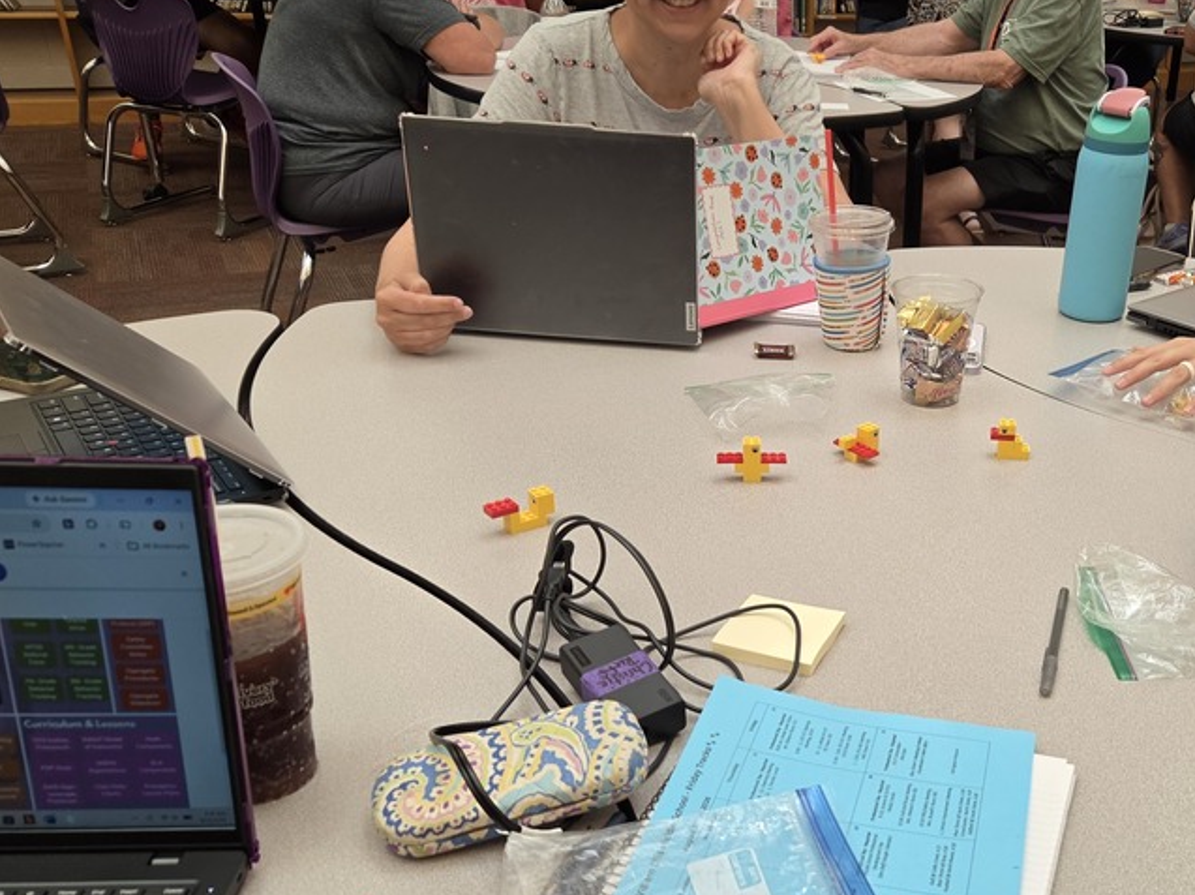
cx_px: 867
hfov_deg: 48.6
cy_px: 584
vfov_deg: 38.3
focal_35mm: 37
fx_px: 1277
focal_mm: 5.4
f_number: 1.8
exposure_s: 1/120
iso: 200
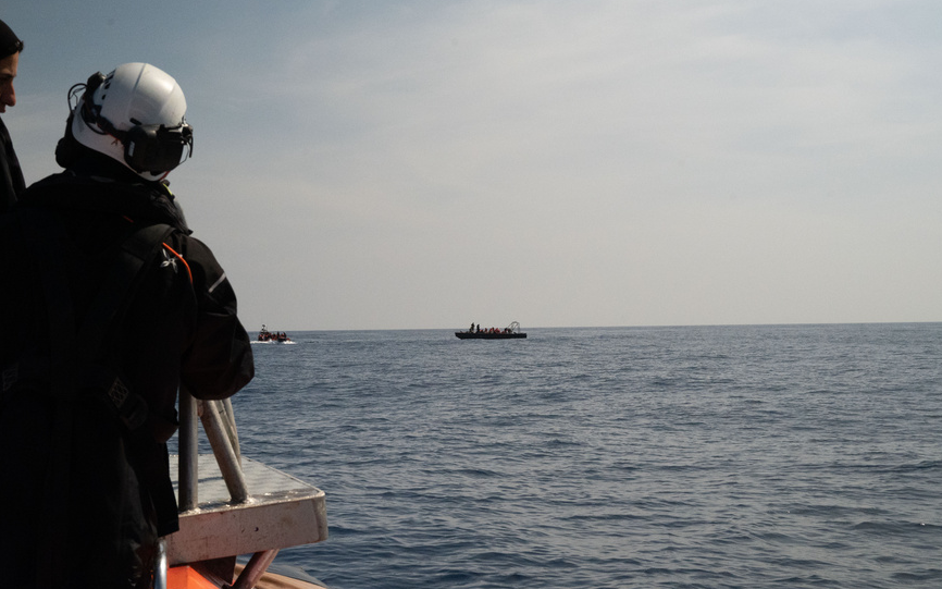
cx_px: 398
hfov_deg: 38.1
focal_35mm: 53
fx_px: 1360
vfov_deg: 24.4
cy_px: 328
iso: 6400
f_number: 11
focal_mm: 44
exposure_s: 1/400
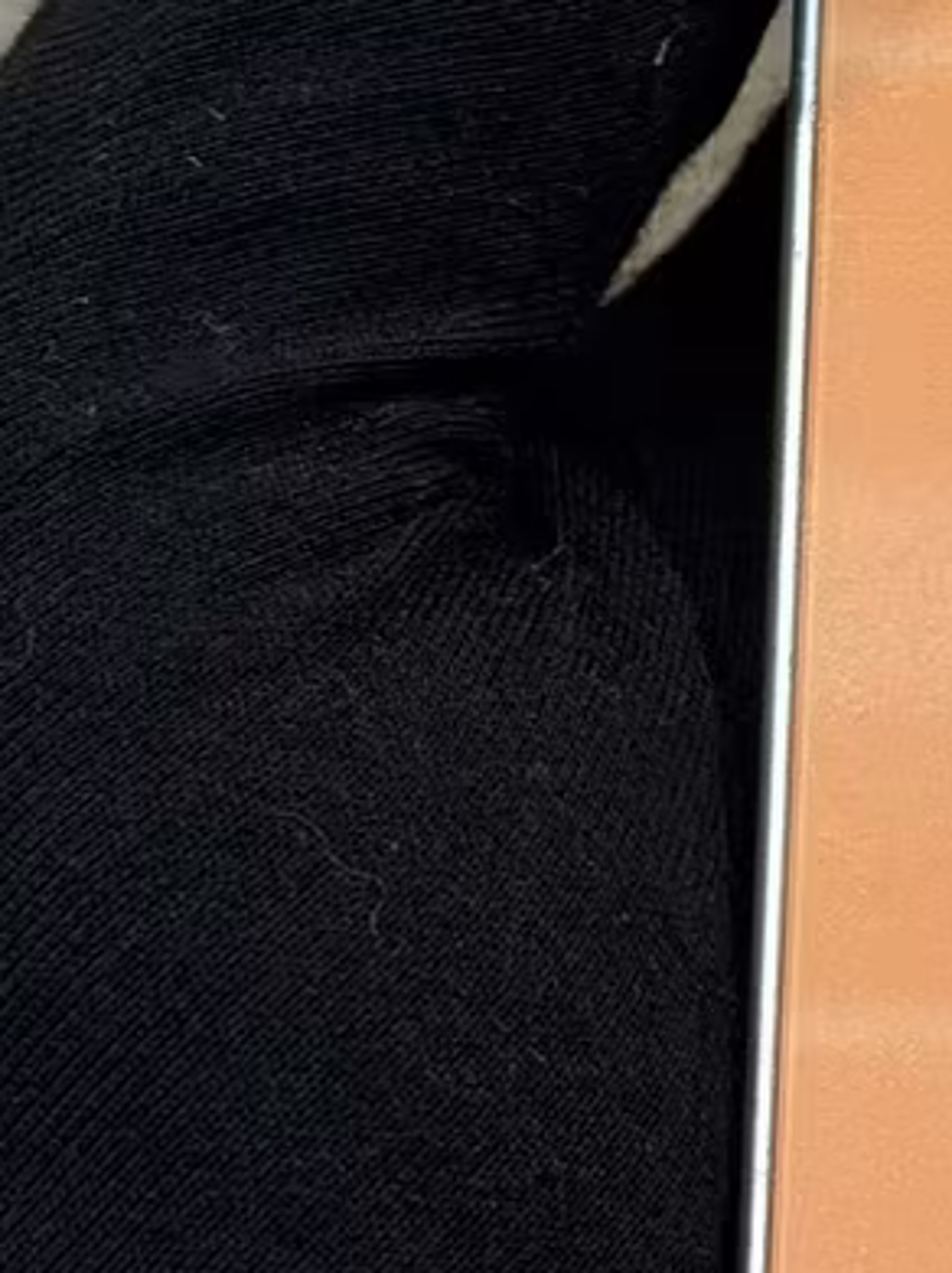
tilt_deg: +10.1
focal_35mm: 197
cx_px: 1575
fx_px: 7232
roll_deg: -2.8
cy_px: -7
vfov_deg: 10.0
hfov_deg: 7.4
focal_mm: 6.76
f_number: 1.78
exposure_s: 1/50
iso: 100
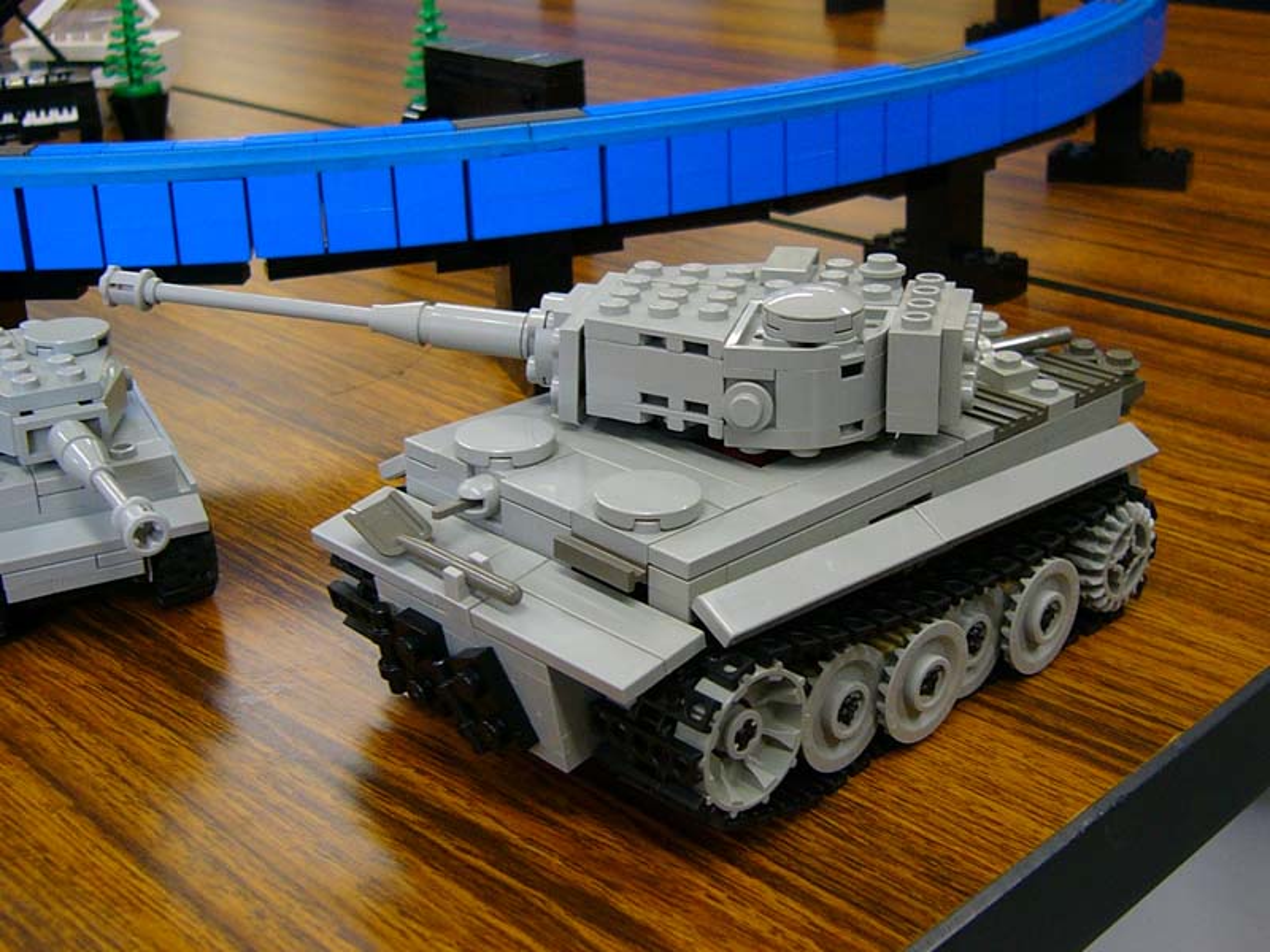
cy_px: 476
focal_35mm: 35
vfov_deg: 40.7
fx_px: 1284
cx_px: 635
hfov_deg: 52.6
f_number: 2.8
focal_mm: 5.8
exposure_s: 1/50
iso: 100
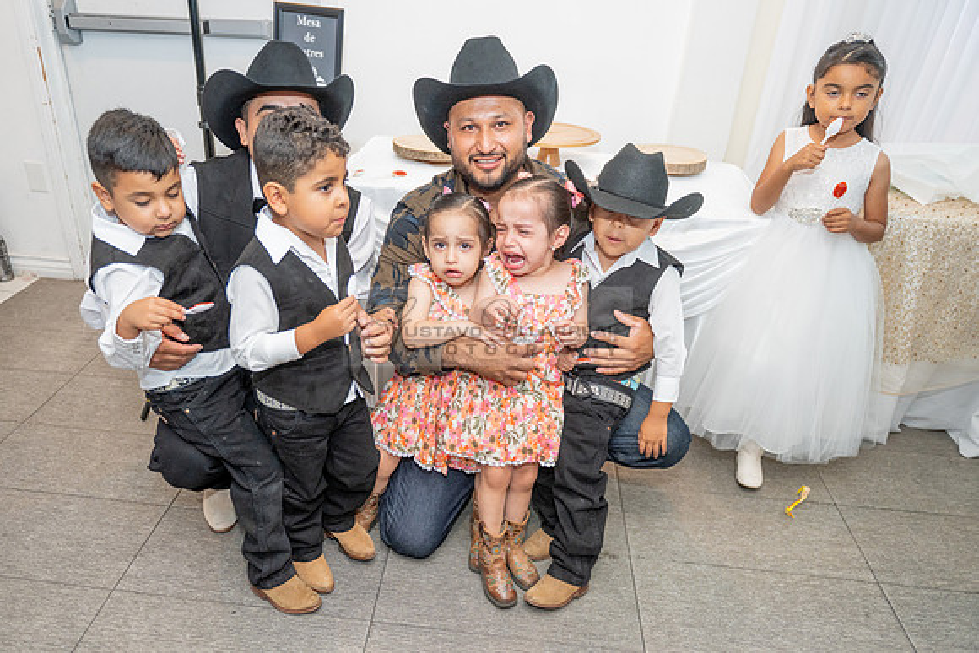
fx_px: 731
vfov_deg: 48.1
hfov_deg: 67.4
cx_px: 431
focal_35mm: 27
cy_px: 366
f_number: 3.2
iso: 800
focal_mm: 24
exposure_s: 1/160
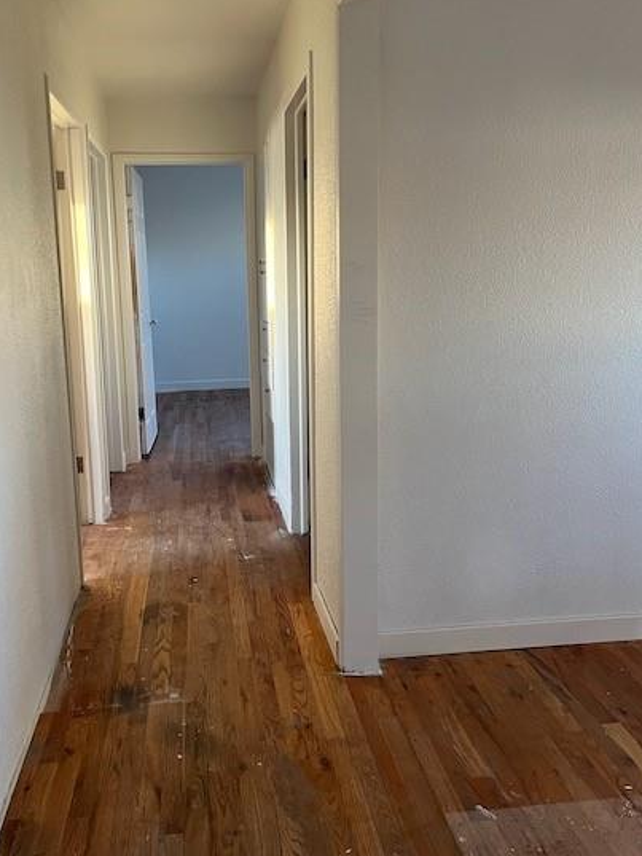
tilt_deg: -8.8
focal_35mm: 31
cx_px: 276
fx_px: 766
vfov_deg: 58.3
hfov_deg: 45.3
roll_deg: +1.4
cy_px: 397
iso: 250
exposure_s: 1/60
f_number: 1.6
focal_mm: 5.1
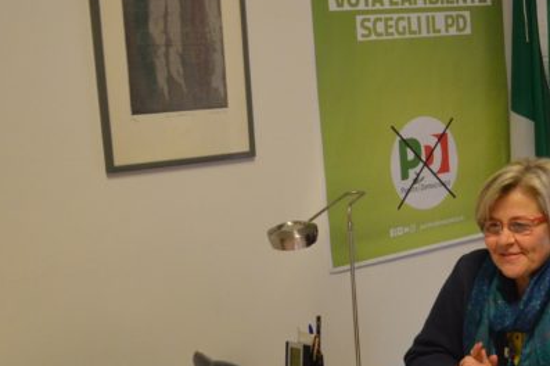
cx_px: 662
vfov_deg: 16.0
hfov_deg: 22.1
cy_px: 226
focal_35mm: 85
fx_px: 1298
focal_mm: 22
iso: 1250
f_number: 3.8
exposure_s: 1/60
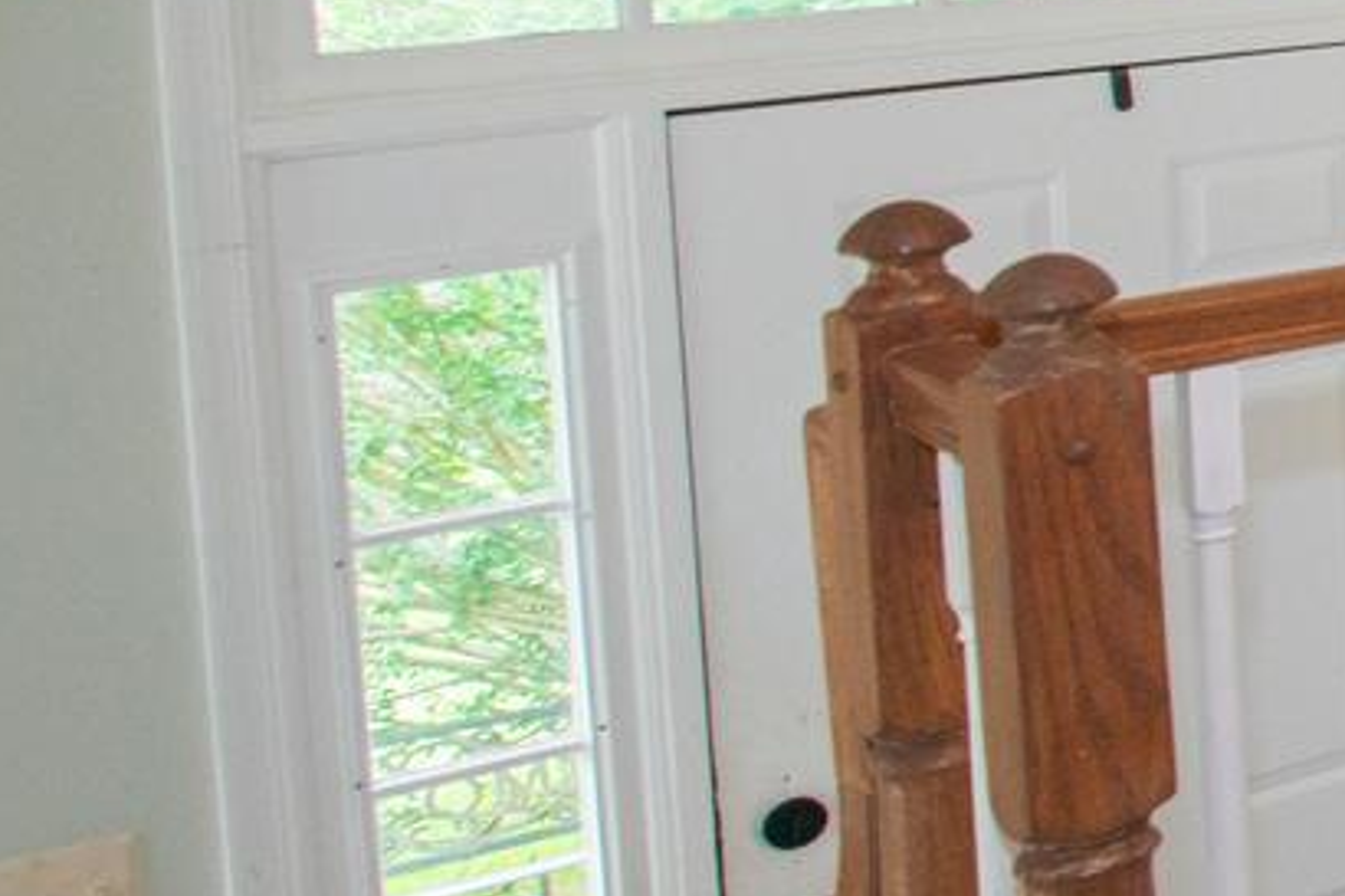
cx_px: 3326
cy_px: -167
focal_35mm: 70
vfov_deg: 18.5
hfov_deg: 14.7
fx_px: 2614
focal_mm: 14
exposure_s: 1/100
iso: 1250
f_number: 7.1
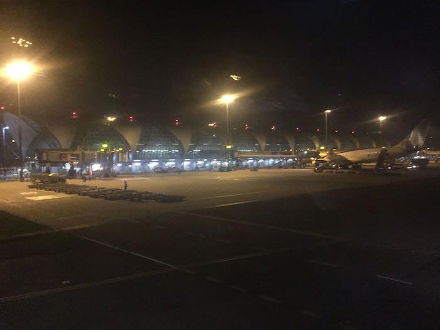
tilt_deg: -0.2
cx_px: 220
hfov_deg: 61.7
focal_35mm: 29
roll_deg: +1.9
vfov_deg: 48.2
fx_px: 369
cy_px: 165
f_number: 2.2
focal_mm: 4.15
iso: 500
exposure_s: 1/15
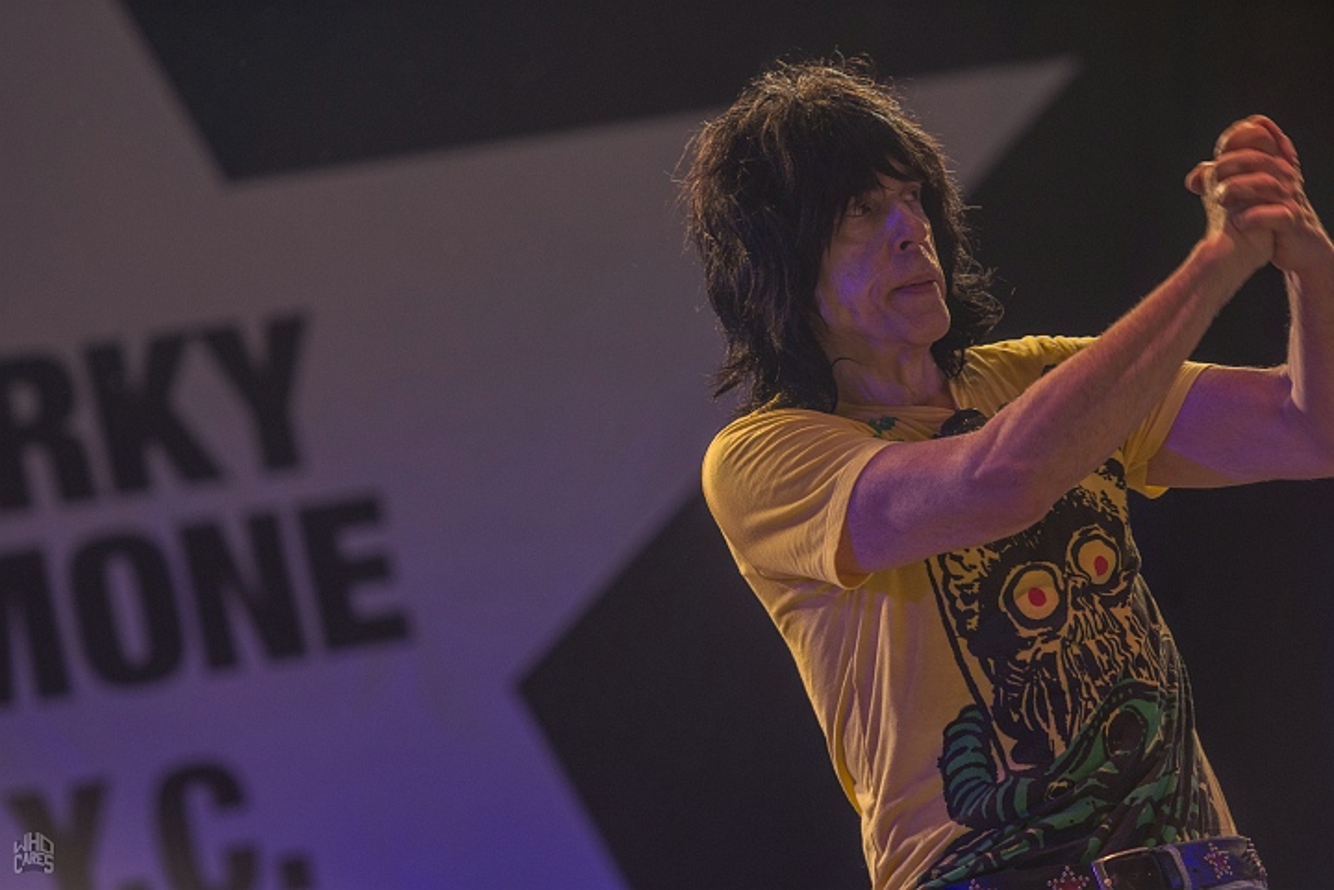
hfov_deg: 8.3
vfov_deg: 5.6
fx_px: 9171
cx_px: 667
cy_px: 445
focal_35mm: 248
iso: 500
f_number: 2.8
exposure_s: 1/100
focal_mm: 165
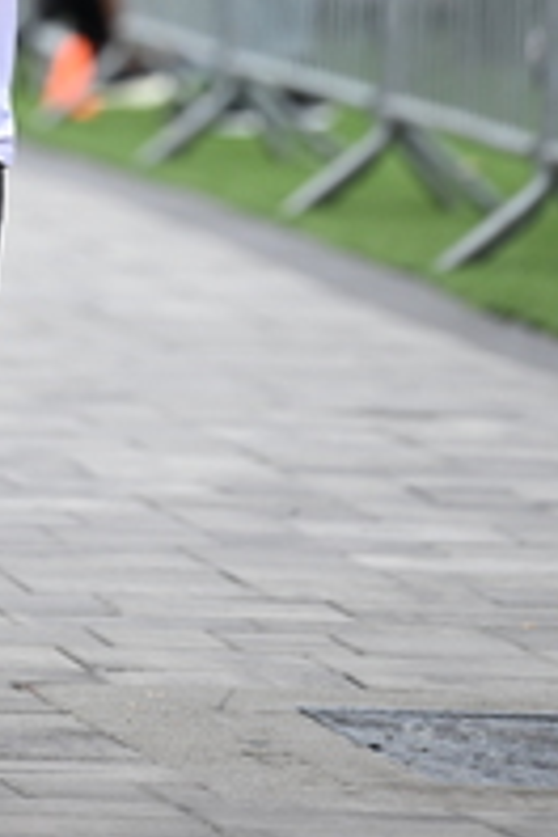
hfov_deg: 2.7
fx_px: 11950
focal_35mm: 514
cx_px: -125
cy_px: -271
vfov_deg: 4.0
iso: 640
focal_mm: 185
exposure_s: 1/2000
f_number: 2.8
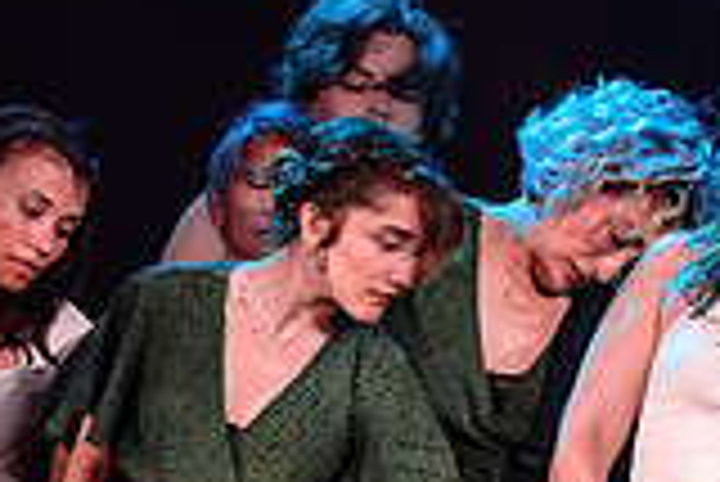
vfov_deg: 2.2
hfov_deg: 3.3
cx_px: 761
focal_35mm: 620
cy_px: 436
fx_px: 12411
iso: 1600
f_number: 2.8
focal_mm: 130
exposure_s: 1/200
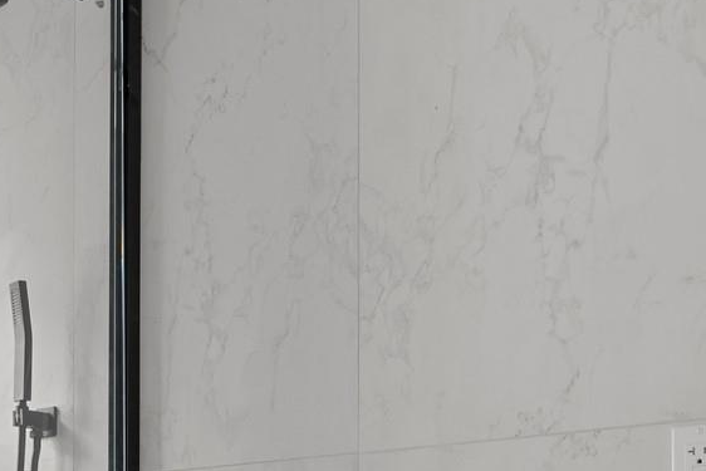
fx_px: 1000
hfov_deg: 38.9
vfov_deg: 22.7
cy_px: 659
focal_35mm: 51
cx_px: 344
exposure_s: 2
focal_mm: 14
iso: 200
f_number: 10
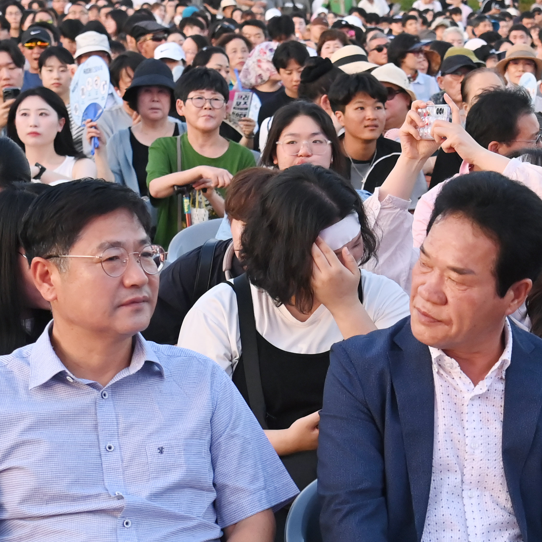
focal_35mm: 100
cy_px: 468
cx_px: 602
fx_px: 1771
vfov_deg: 17.2
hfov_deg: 16.8
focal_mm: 44
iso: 3200
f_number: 5.6
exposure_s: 1/250
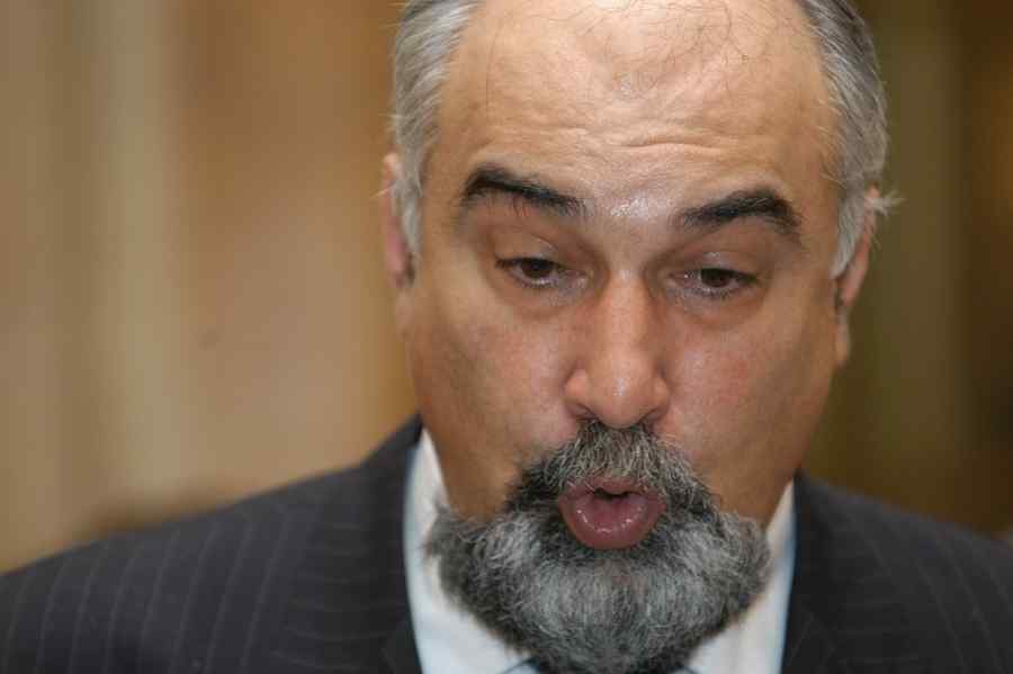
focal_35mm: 248
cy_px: 337
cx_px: 506
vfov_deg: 5.5
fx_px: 6960
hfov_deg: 8.3
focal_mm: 165
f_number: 2.8
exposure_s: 1/160
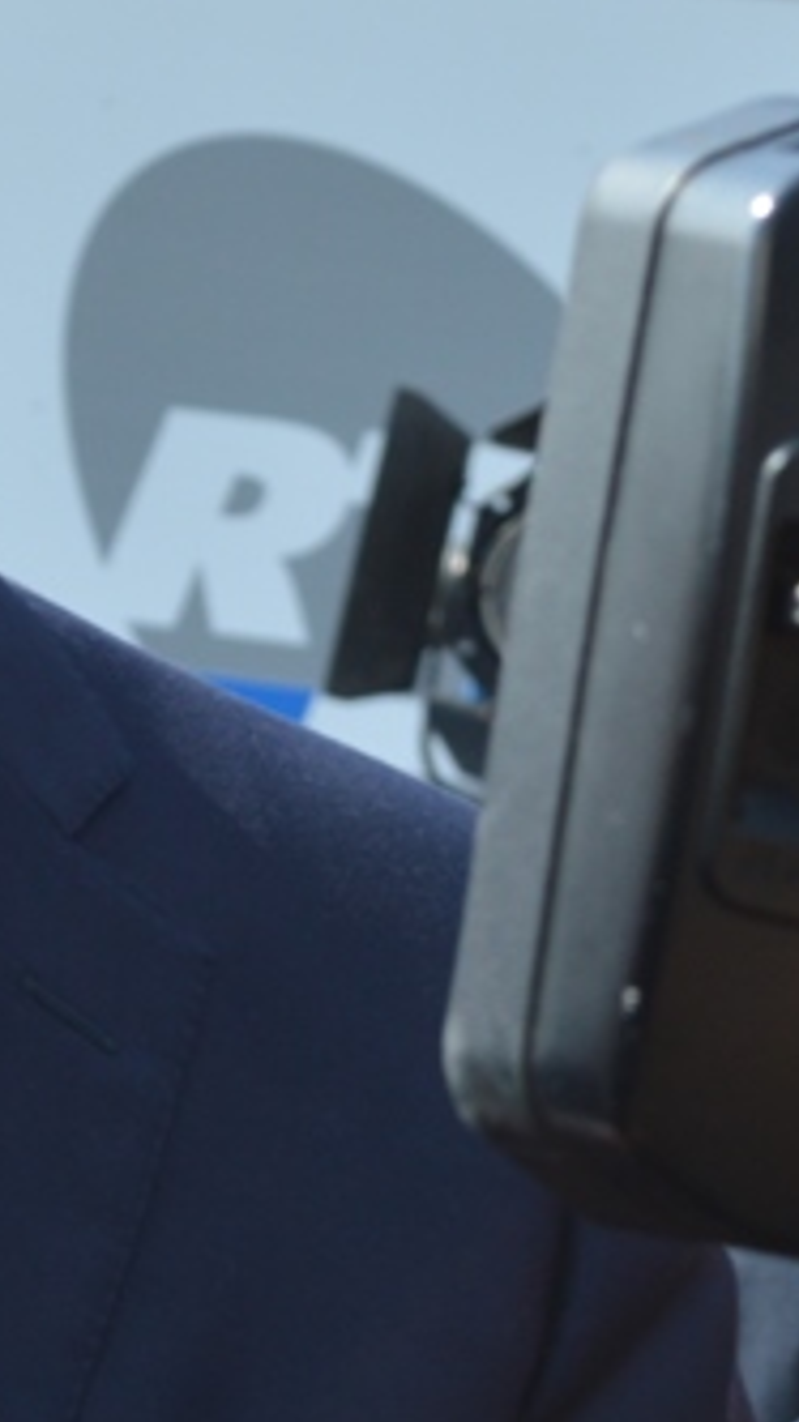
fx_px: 6562
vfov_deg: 12.2
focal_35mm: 174
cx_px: -508
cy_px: 15
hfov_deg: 6.8
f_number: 10
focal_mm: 36
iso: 200
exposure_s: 1/200
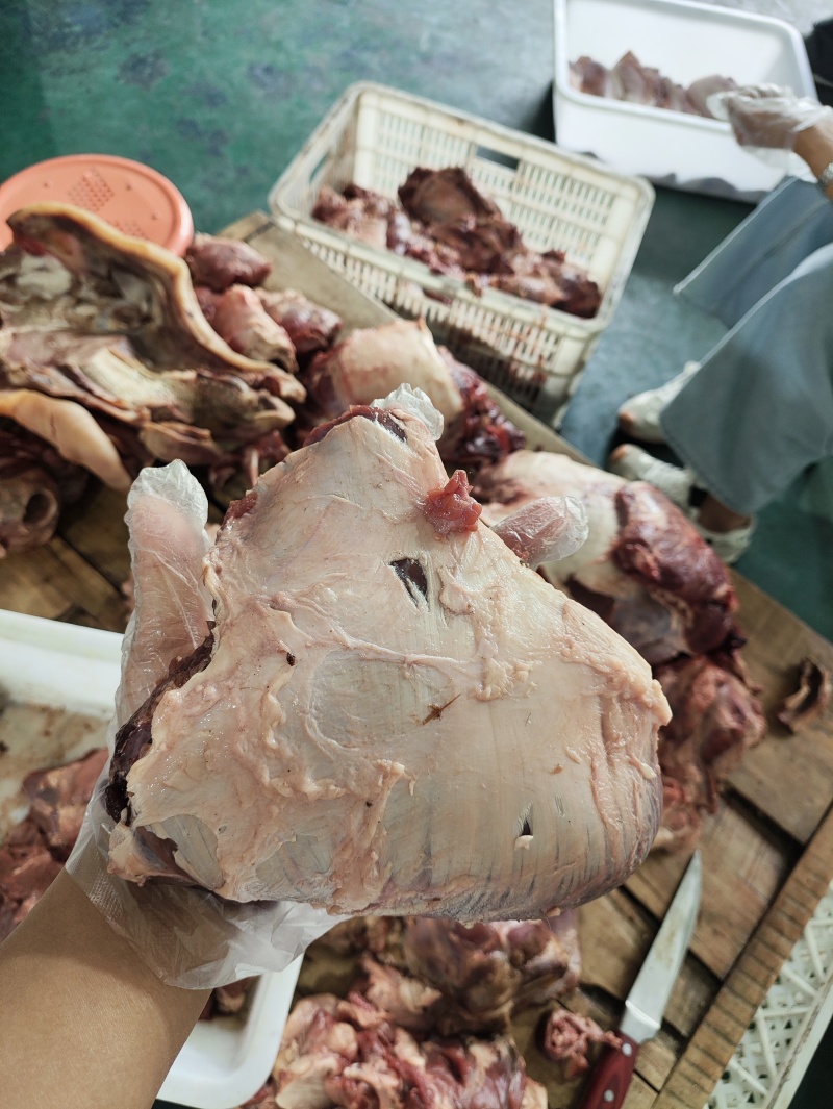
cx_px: 416
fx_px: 801
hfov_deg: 54.9
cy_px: 554
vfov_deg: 69.4
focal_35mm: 25
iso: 50
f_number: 1.79
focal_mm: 4.71
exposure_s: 1/73.9
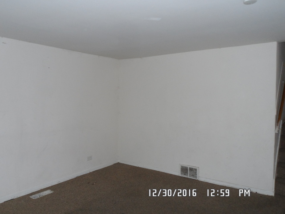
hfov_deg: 63.4
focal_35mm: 28
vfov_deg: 49.7
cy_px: 107
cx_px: 142
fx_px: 231
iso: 240
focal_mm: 4.9
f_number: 3.1
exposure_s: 1/30
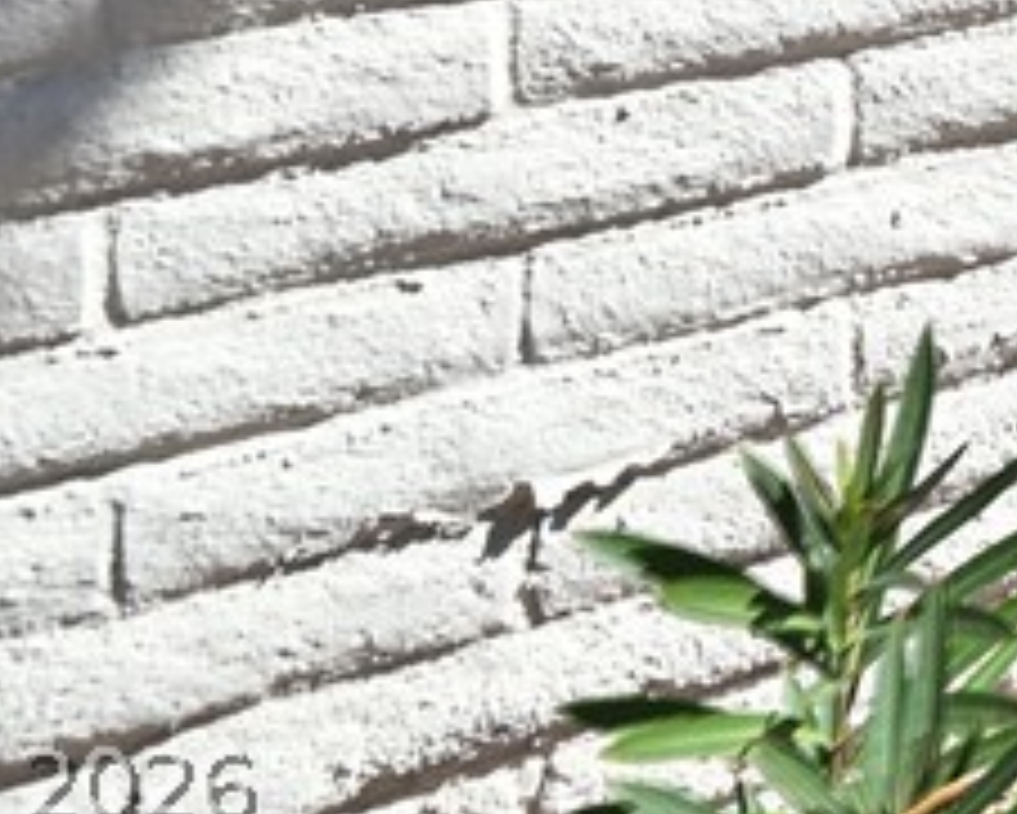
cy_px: -774
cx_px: 2221
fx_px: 1897
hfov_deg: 17.1
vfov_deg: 17.7
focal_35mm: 63
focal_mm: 14
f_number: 11
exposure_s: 1/60
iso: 100
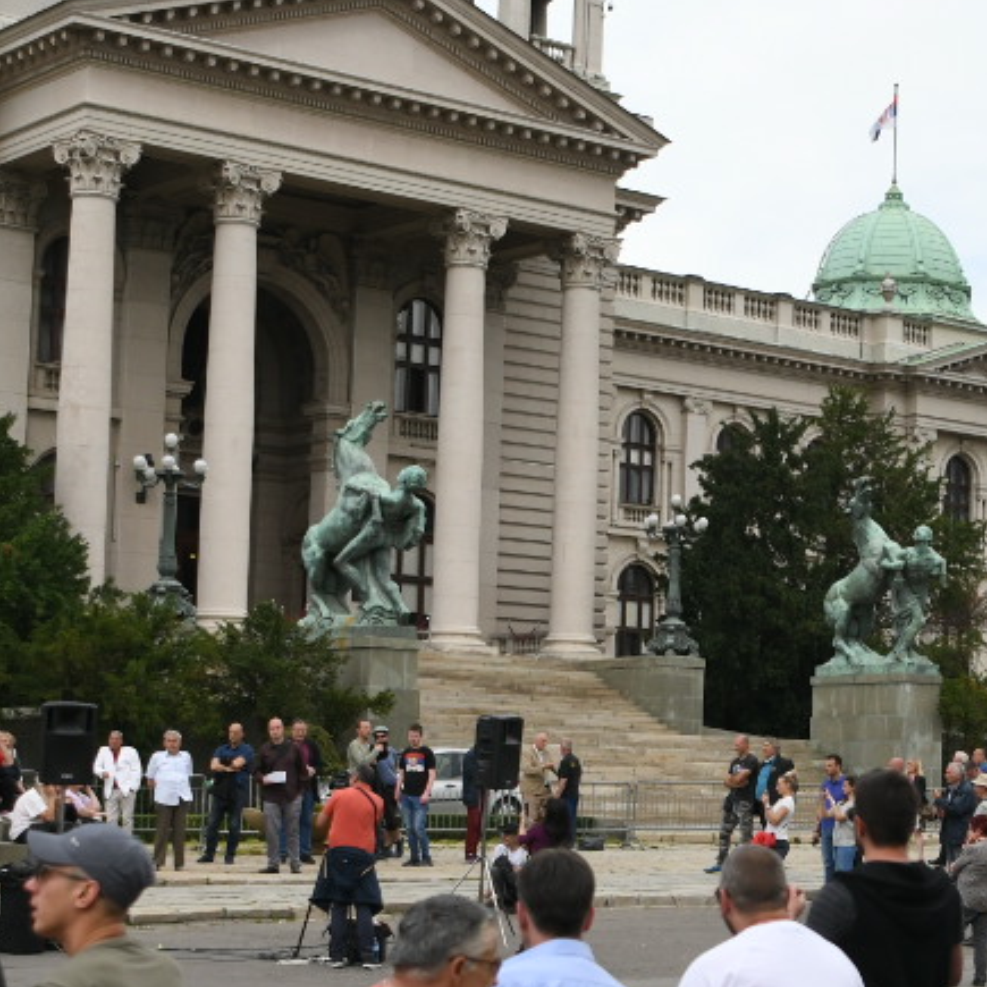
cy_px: 681
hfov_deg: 22.3
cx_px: 853
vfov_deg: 22.6
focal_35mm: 76
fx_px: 2452
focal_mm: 24
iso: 500
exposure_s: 1/6400
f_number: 2.8
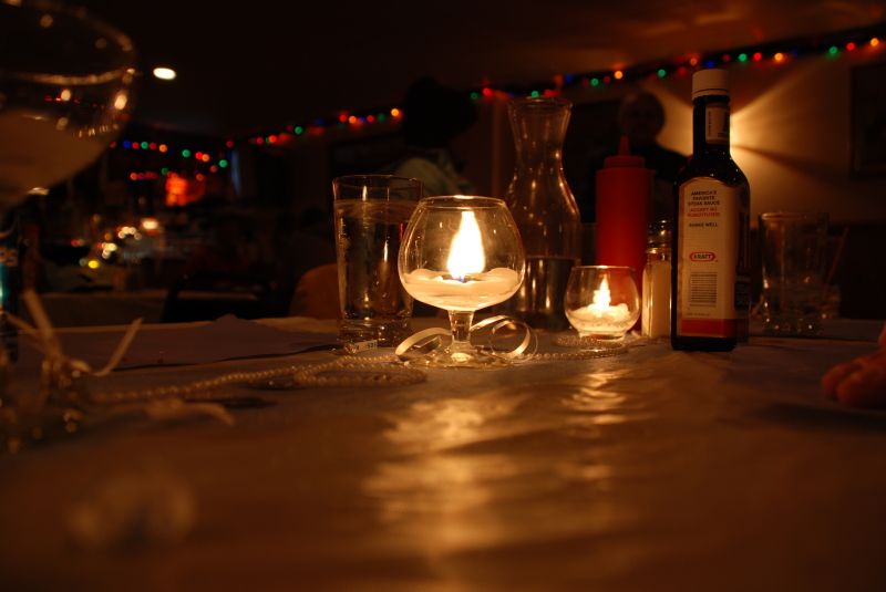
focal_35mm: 30
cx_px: 443
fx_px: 739
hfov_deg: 61.9
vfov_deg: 43.7
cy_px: 296
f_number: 3.8
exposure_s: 1/2
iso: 100
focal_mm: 20
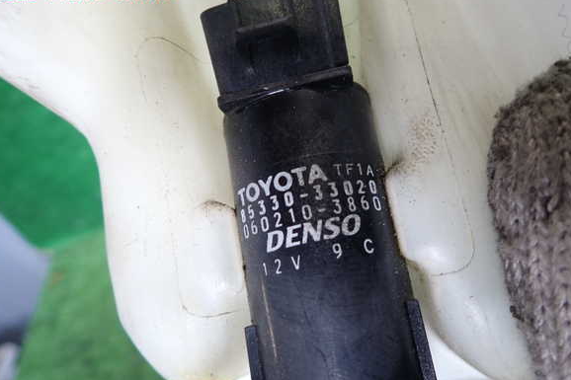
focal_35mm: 27
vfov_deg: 47.9
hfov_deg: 67.4
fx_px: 428
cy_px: 202
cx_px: 286
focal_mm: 4.5
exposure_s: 1/80
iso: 200
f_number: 2
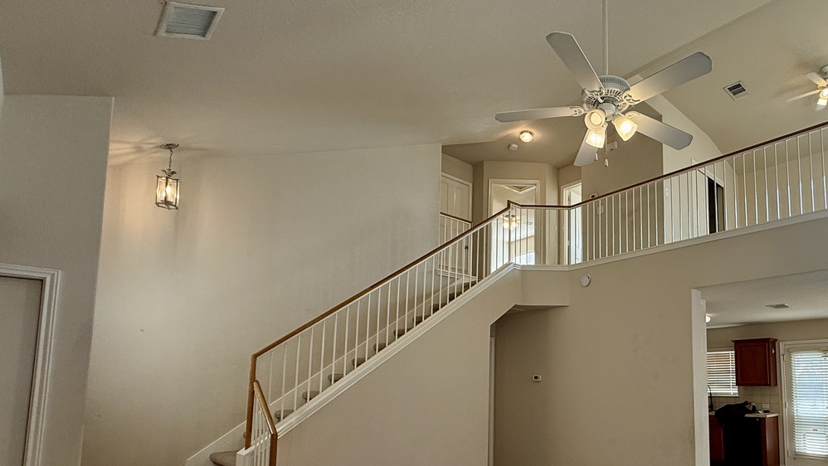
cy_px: 338
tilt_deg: +6.3
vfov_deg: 49.8
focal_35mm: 22
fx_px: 483
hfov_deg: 76.9
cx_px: 590
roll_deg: -0.3
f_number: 2.2
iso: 80
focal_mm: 2.22
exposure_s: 1/120
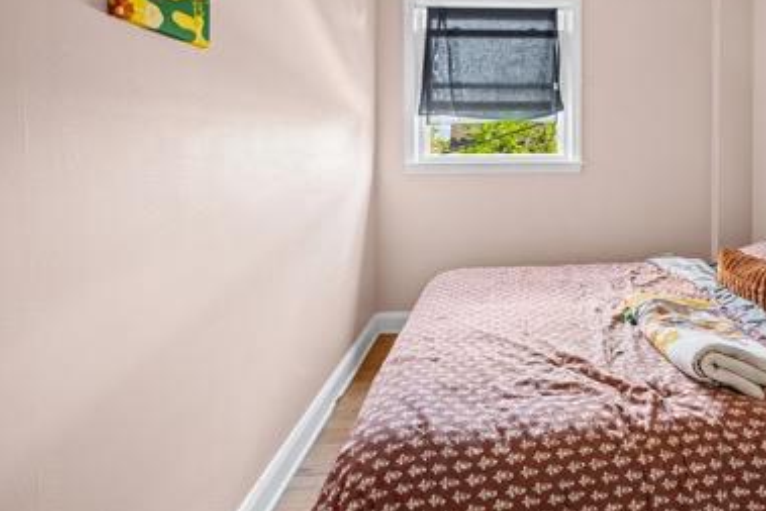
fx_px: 404
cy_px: 186
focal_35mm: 19
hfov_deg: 82.4
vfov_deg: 63.5
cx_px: 540
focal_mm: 12
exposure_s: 1/15
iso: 2500
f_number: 8
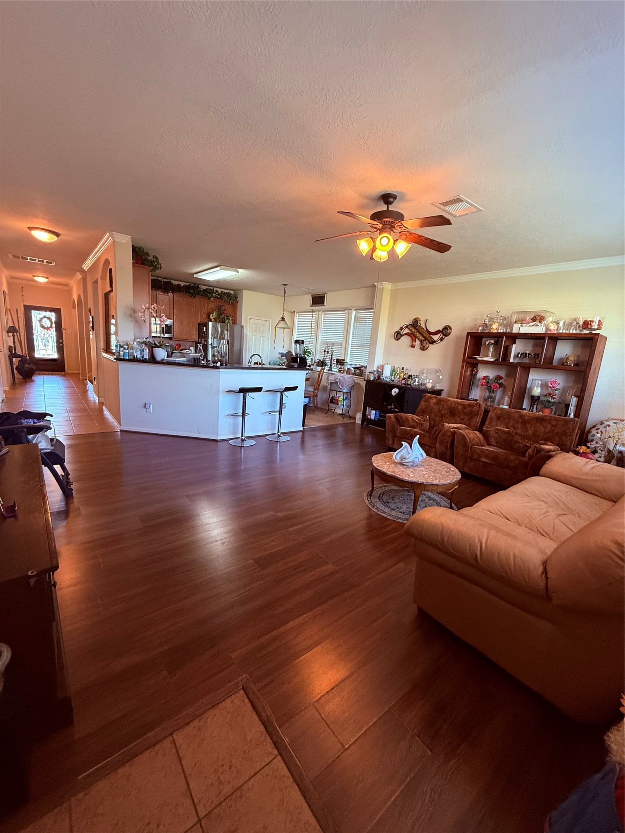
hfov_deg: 85.7
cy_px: 416
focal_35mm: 14
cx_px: 312
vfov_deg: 102.1
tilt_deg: -10.5
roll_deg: -4.3
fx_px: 337
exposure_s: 1/60
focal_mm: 2.22
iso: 320
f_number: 2.2
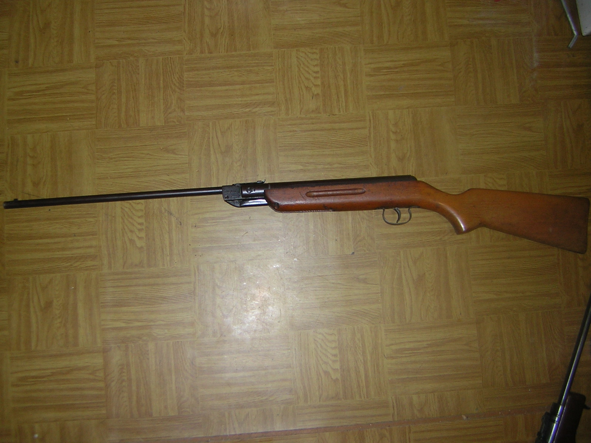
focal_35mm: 36
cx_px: 296
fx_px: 615
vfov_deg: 39.7
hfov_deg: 51.4
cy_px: 222
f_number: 2.6
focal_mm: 4.7
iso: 50
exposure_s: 1/60.1
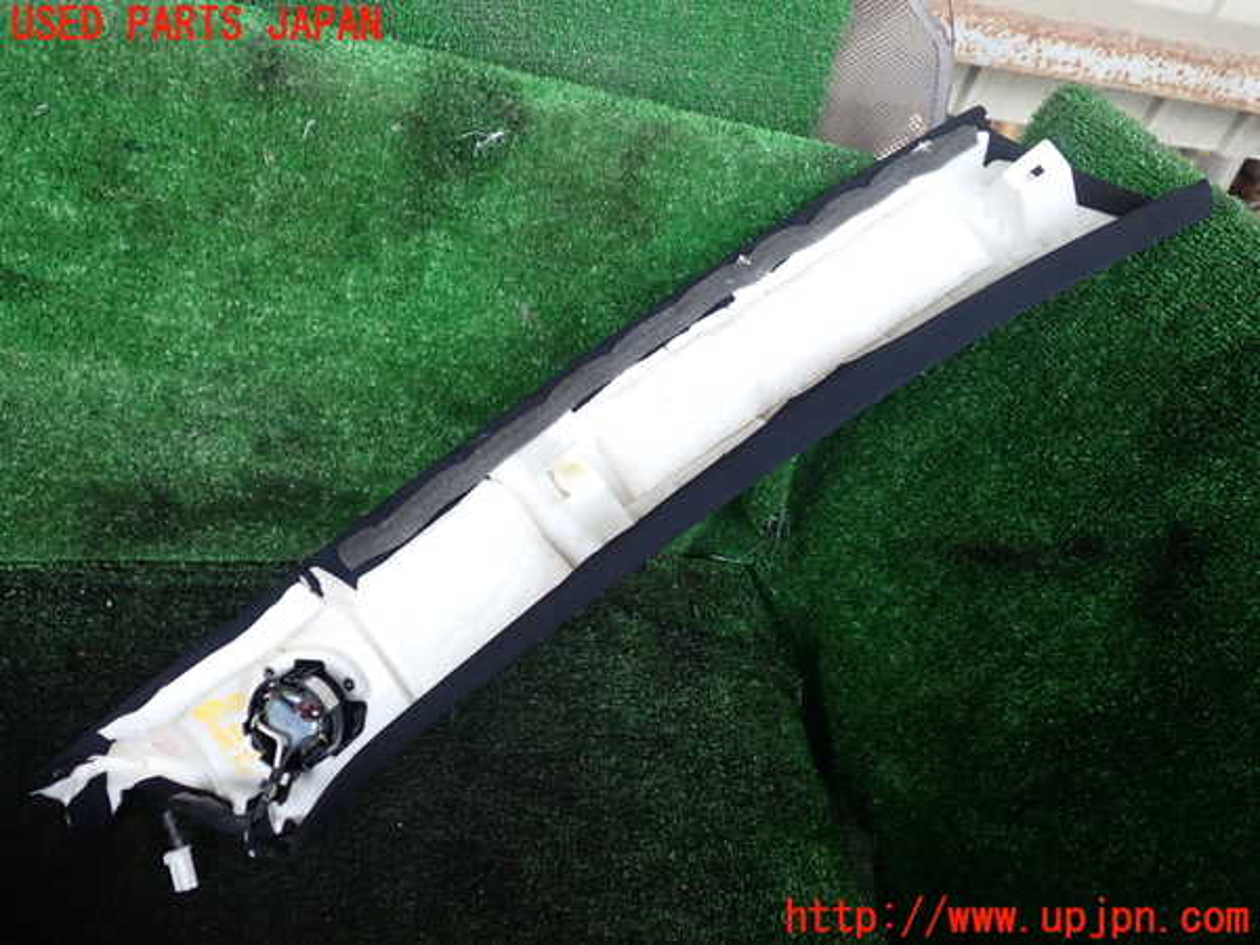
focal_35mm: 30
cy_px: 472
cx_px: 630
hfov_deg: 60.0
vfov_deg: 46.8
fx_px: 1092
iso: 100
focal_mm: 5.4
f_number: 2.3
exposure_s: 1/100
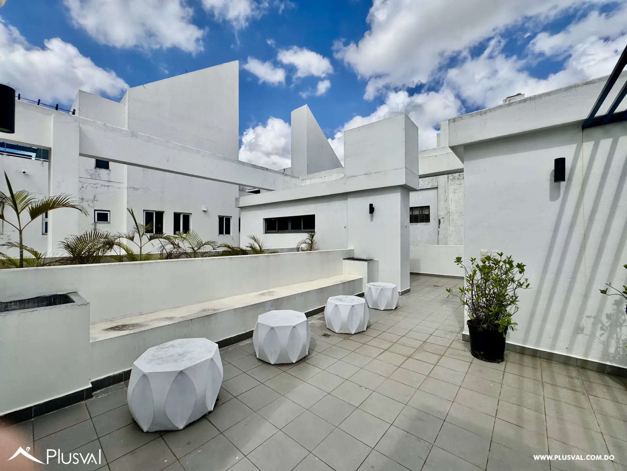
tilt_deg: -0.5
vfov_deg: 85.7
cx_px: 314
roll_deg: -0.2
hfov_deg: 102.1
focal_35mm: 14
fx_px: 254
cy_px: 236
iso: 40
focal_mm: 2.22
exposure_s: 1/3390
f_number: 2.2
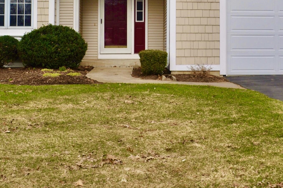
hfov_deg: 33.2
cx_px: 183
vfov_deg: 22.0
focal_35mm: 60
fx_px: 471
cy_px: 17
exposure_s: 1/320
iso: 200
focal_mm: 18
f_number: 8
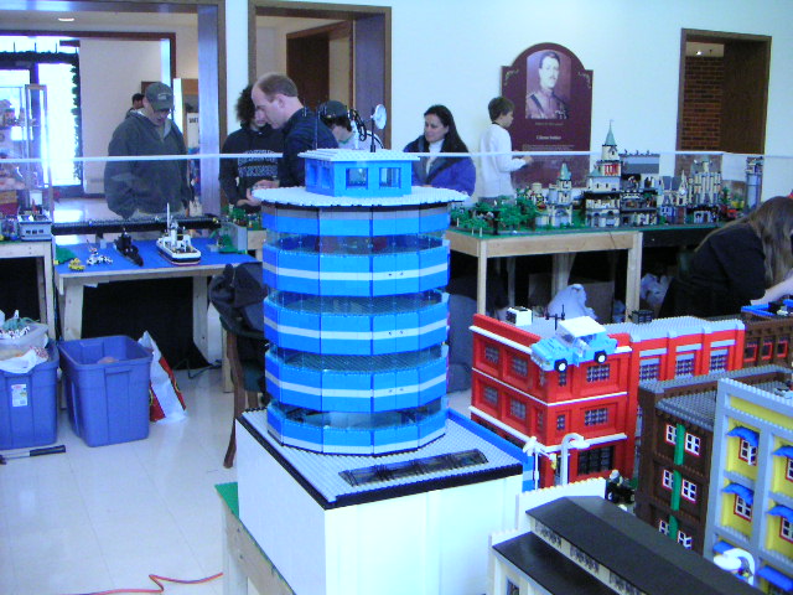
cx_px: 396
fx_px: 916
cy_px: 298
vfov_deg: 36.0
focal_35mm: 40
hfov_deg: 46.8
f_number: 2.9
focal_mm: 5.3
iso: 400
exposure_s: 1/90
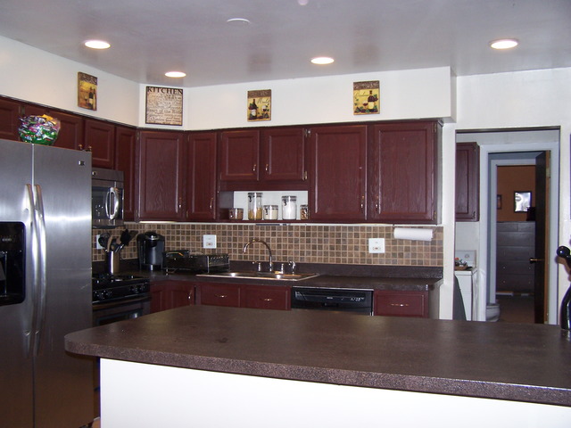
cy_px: 214
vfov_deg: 37.7
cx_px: 286
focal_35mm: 38
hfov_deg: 49.0
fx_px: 627
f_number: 2.8
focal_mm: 6.3
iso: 140
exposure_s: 1/60
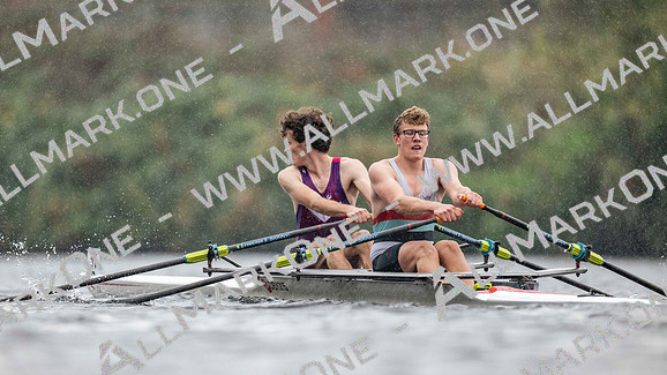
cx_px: 334
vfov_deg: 1.9
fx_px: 11159
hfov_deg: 3.4
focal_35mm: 631
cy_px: 212
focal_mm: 600
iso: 4500
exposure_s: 1/2500
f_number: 4
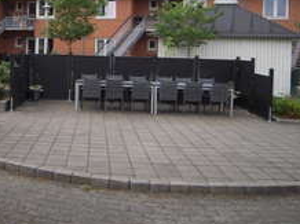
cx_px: 75
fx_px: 416
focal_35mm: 48
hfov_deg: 38.7
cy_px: 51
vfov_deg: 29.6
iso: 100
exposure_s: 1/500
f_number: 2.7
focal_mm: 5
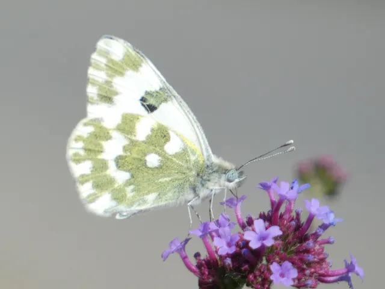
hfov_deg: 1.8
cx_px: 192
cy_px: 144
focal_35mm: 1110
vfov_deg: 1.3
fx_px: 12345
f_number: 5.7
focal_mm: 198.9
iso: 80
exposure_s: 1/400
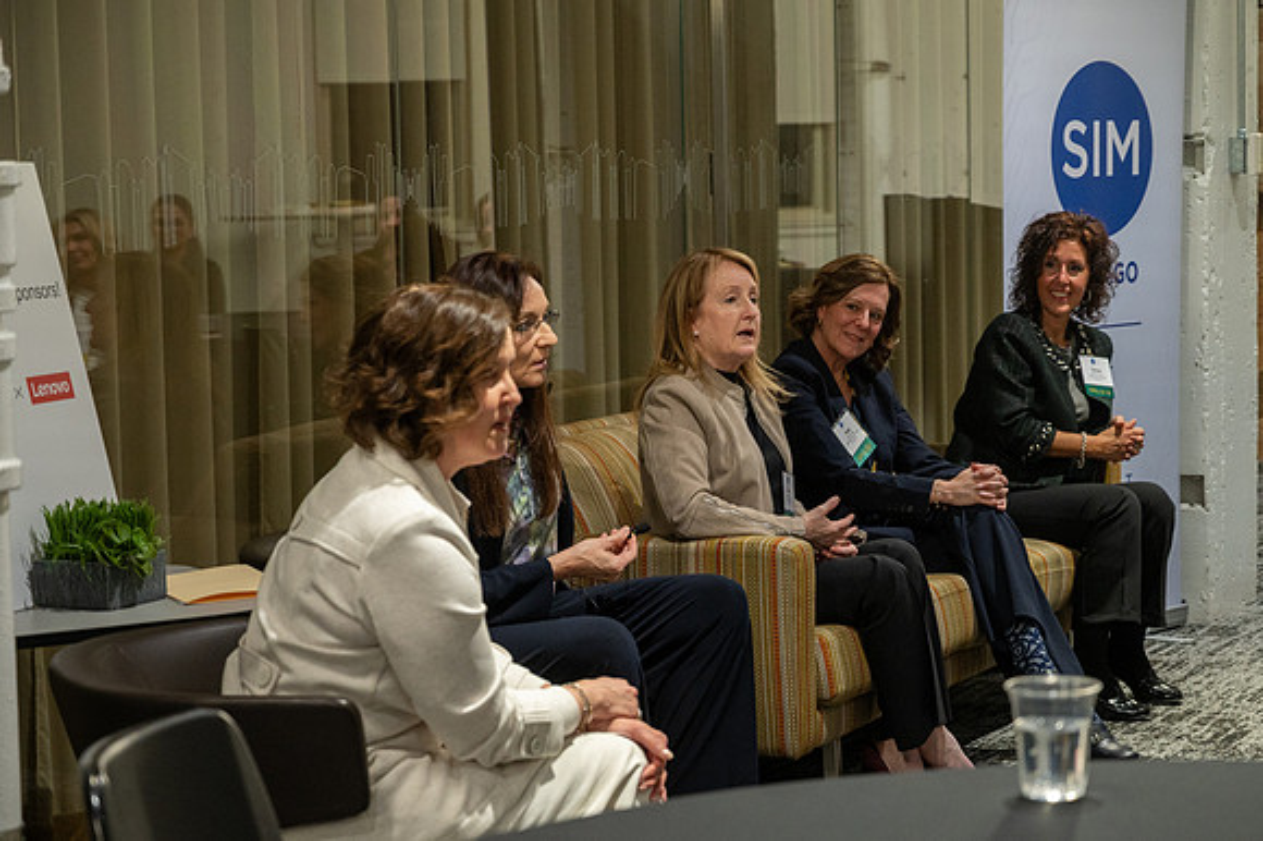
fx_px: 2833
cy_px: 426
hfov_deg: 25.1
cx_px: 659
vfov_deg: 16.9
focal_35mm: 81
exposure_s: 1/60
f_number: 4
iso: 1600
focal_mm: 70
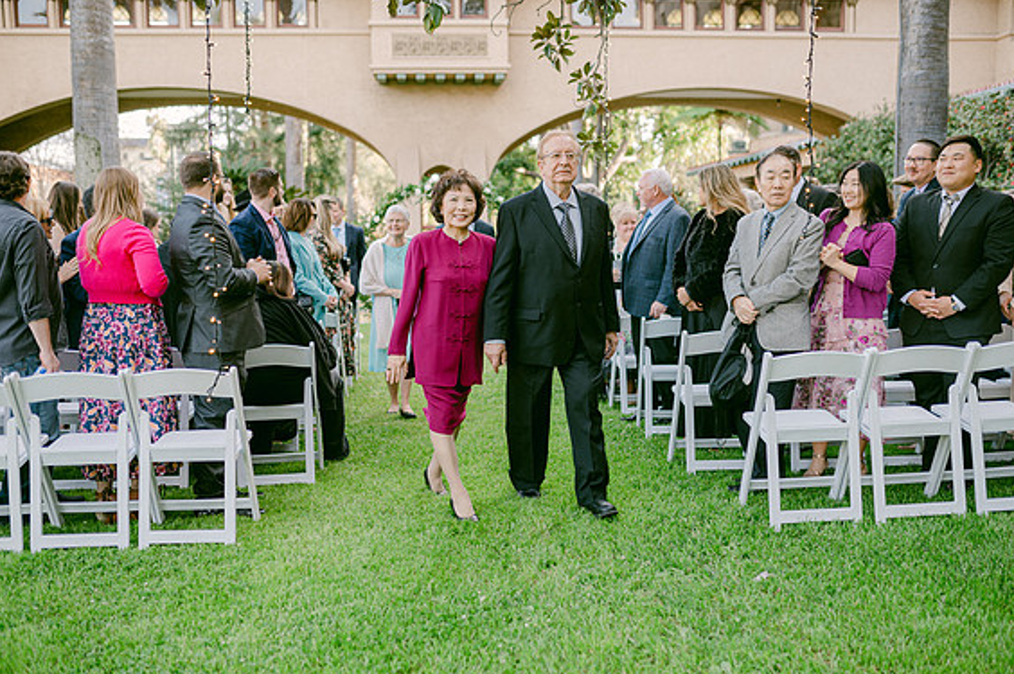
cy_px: 343
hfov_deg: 53.2
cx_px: 502
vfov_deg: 36.8
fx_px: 1013
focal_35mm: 36
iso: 100
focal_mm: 35
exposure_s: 1/200
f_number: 2
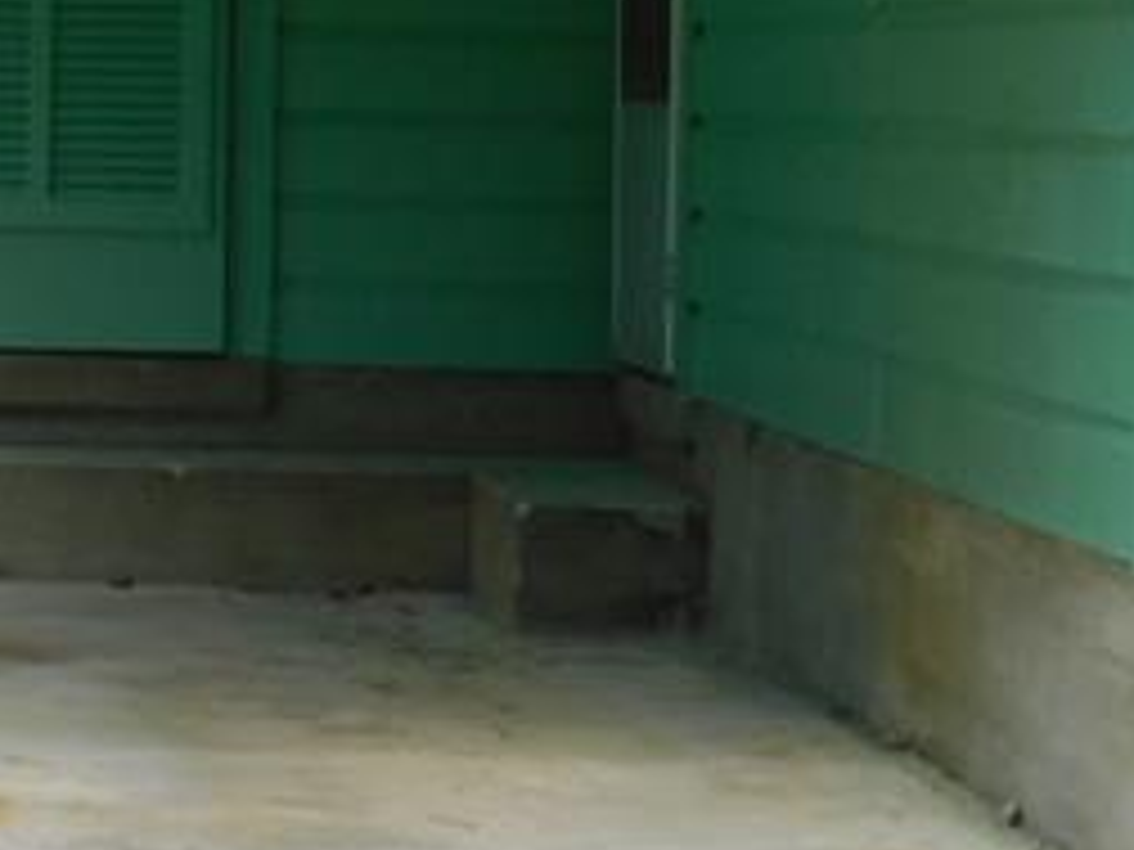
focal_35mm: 207
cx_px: -220
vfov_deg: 7.1
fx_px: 6781
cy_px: -180
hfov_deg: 9.4
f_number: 3.8
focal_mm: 9
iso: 125
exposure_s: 1/250
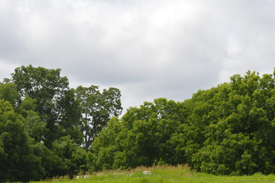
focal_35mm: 111
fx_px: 847
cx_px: 118
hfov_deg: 18.4
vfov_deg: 12.3
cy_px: 125
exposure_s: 1/250
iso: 100
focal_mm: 48
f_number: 8
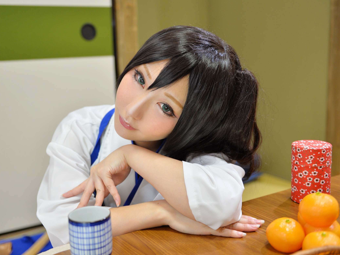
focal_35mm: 42
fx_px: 413
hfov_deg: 44.7
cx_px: 147
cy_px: 127
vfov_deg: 34.3
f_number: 3.2
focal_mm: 38
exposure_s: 1/100
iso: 800
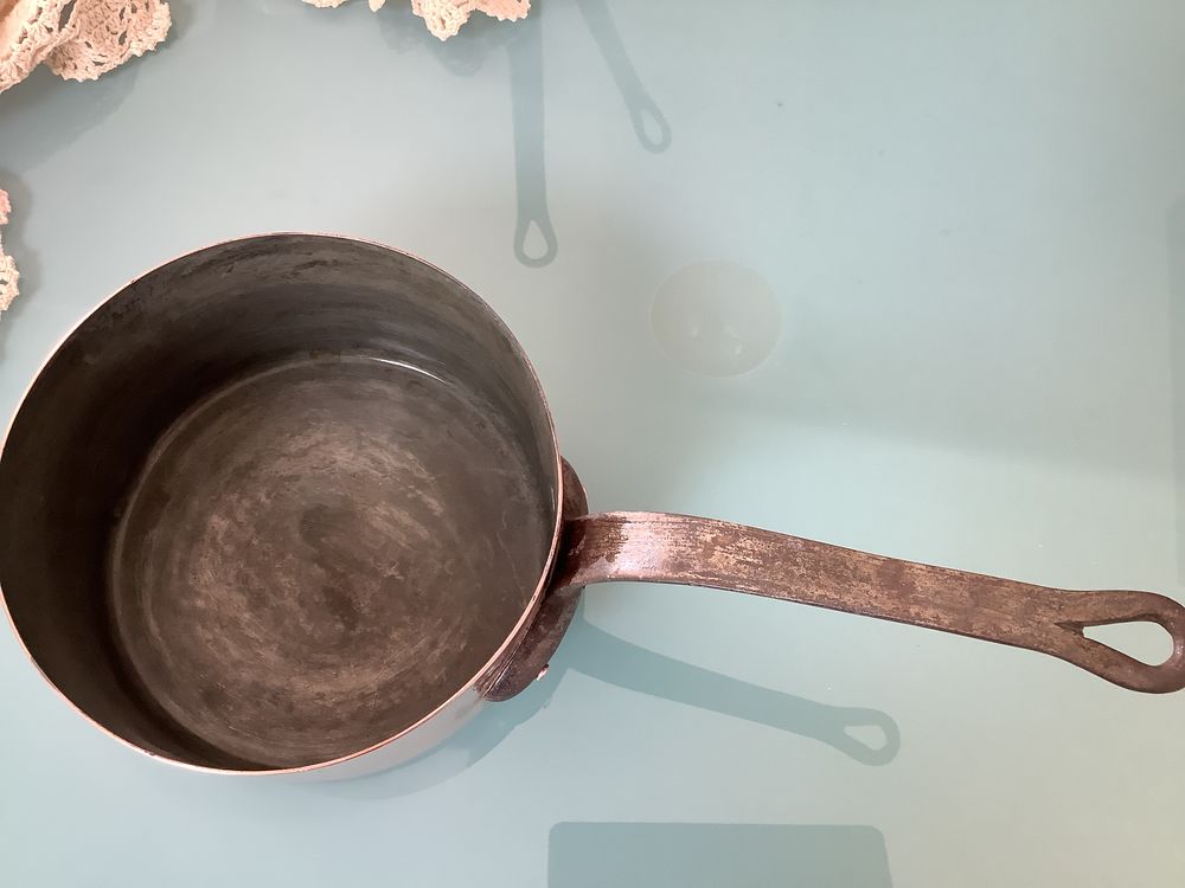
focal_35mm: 31
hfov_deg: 58.4
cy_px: 444
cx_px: 592
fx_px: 1061
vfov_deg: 45.4
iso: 125
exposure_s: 1/50
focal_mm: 3.3
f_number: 2.4
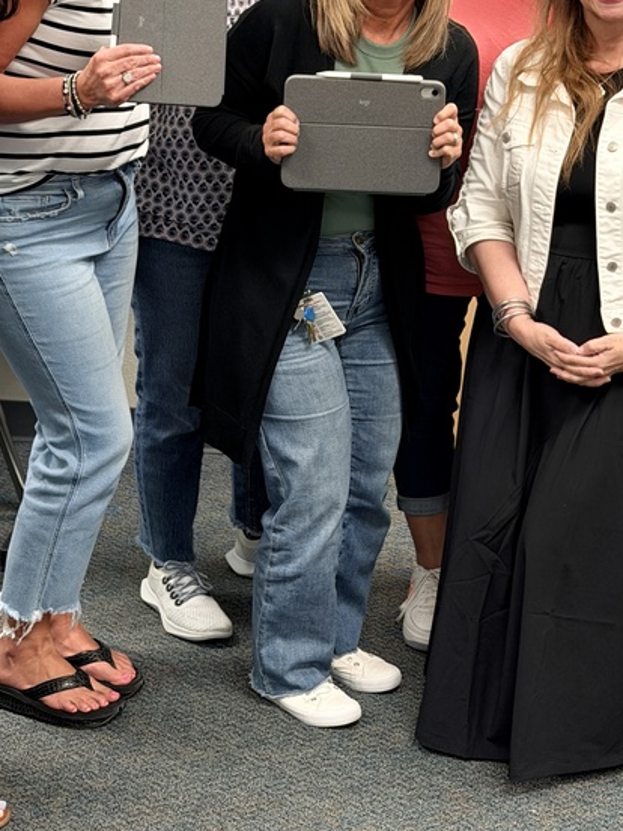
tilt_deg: -17.5
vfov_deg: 21.9
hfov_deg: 16.6
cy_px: 274
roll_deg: -1.8
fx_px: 2136
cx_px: 325
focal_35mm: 89
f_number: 1.78
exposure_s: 1/60
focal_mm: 6.76
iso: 160
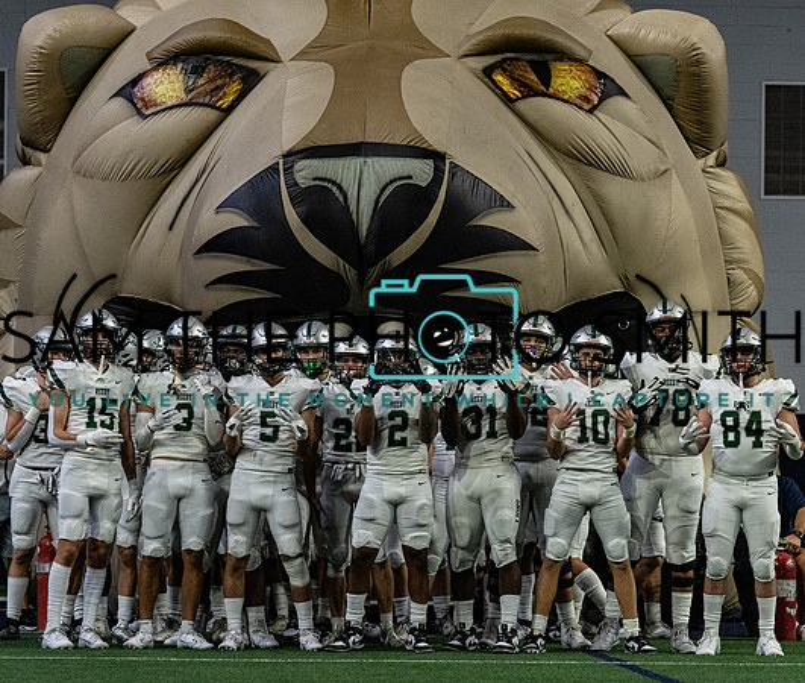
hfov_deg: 11.9
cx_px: 467
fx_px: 3857
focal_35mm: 158
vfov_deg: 10.1
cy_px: 393
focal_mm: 118
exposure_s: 1/1250
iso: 6400
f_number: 4
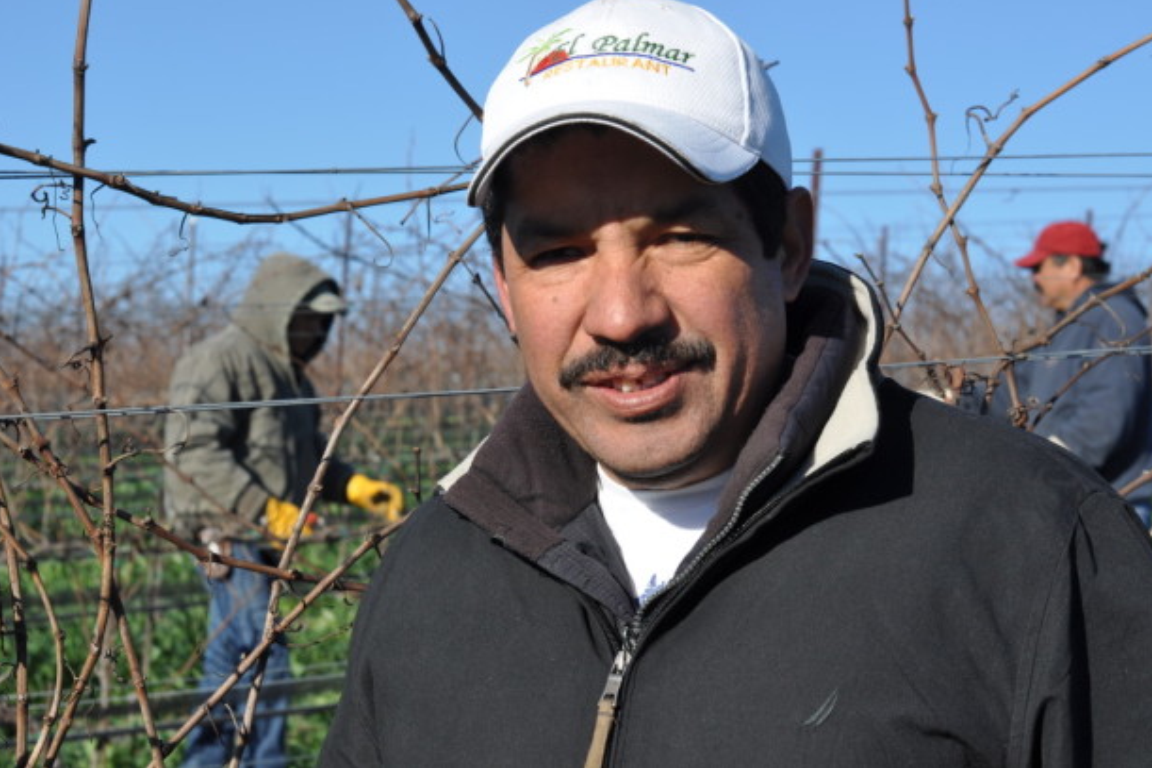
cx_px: 581
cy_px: 382
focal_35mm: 76
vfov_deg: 17.9
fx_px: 2431
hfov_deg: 26.7
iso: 200
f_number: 9
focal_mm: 50
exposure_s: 1/320
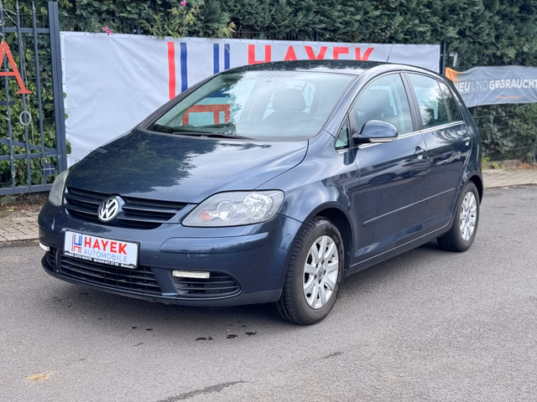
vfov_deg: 30.3
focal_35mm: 48
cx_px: 268
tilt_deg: -10.8
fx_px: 745
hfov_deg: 39.7
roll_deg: +0.5
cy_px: 201
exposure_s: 1/693
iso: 64
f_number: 1.78
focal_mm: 6.76
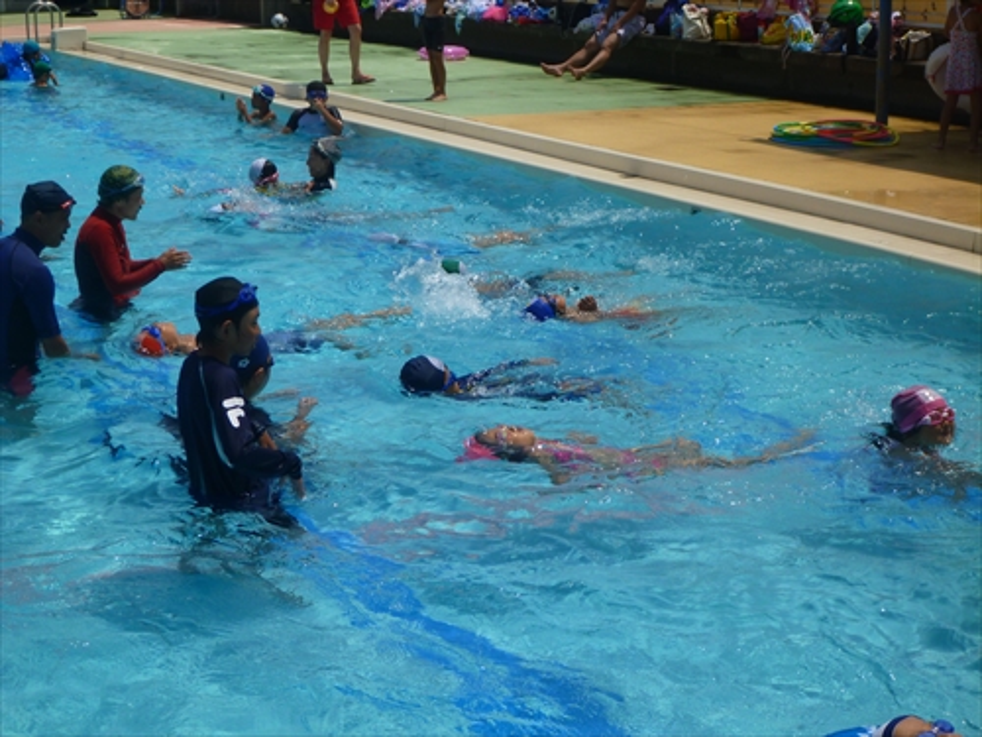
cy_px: 368
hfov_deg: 29.4
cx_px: 491
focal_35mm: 66
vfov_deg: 22.3
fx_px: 1872
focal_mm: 11.7
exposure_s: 1/800
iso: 100
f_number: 5.3
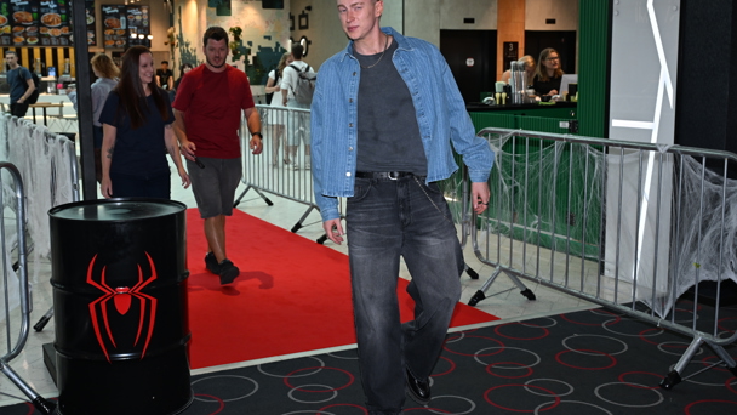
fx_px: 860
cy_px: 199
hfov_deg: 46.4
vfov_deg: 27.1
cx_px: 348
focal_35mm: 44
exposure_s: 1/250
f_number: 5.6
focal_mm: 37
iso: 800
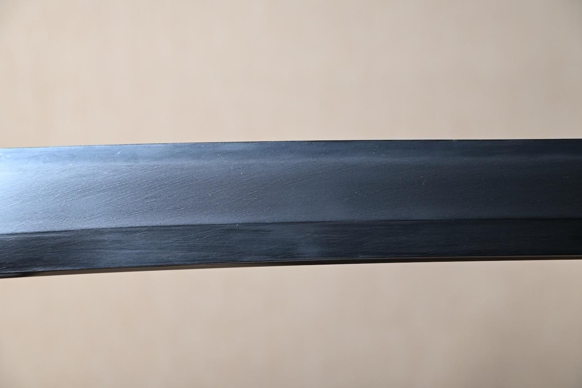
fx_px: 1333
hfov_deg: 24.6
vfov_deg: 16.5
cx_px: 291
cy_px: 194
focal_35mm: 82
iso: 100
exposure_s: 1
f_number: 5
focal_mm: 55
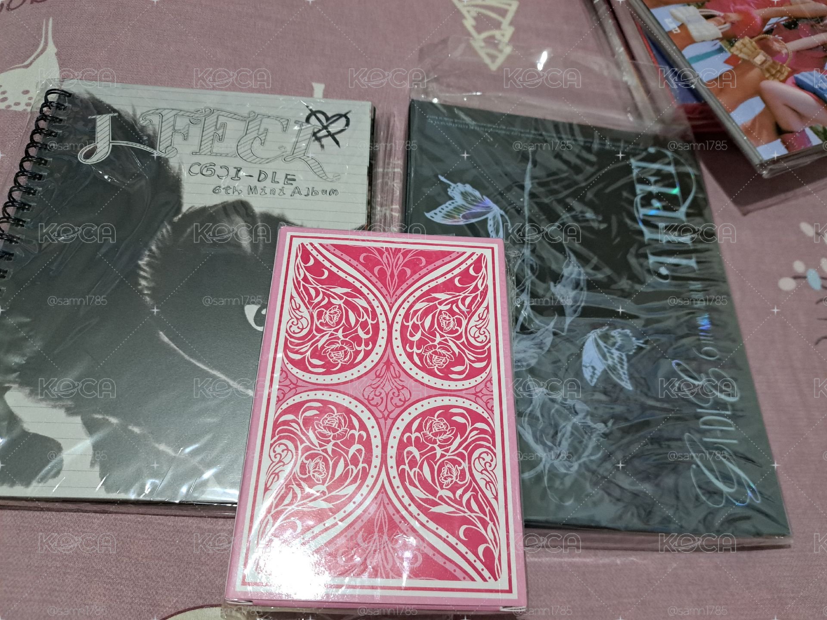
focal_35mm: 24
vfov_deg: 56.8
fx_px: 573
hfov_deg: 71.6
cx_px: 414
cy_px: 310
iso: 400
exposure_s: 1/40
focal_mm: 5.23
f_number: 1.8
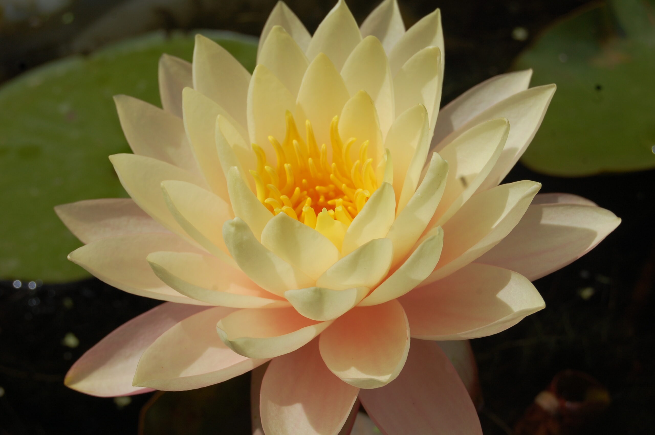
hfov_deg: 24.6
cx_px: 328
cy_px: 218
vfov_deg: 16.5
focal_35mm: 82
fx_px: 1500
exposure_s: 1/500
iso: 200
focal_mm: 55
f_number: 11
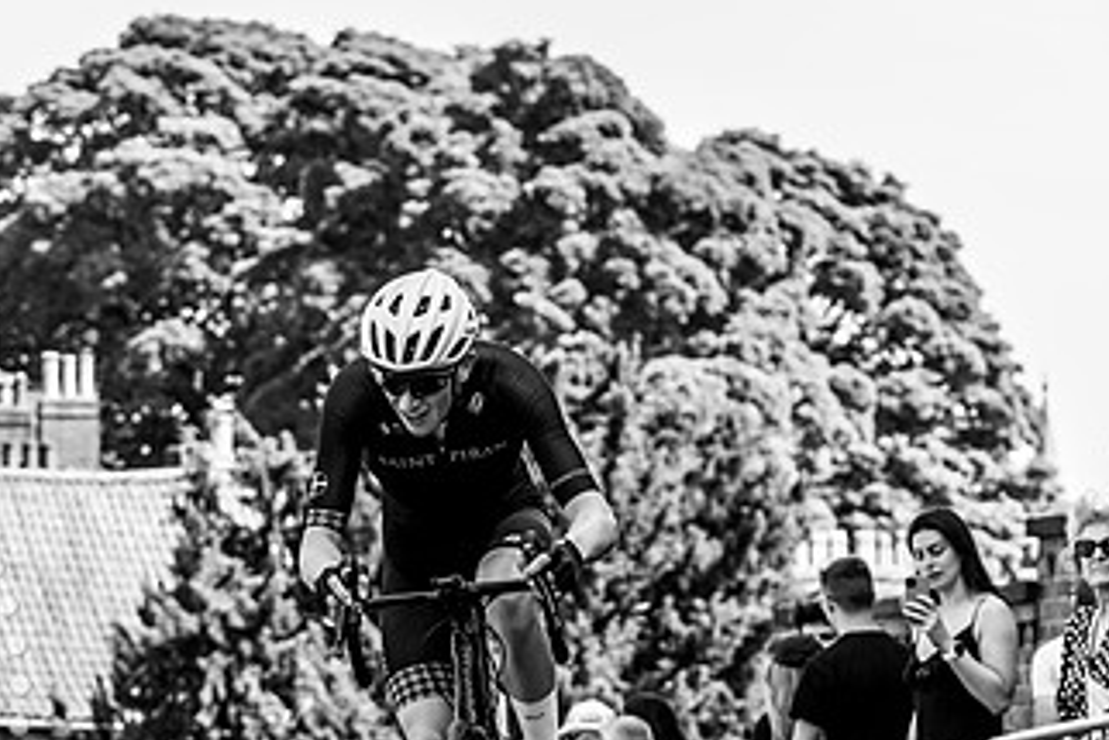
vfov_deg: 9.3
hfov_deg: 13.9
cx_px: 241
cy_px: 515
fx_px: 4530
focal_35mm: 147
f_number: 4
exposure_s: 1/800
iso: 160
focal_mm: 75
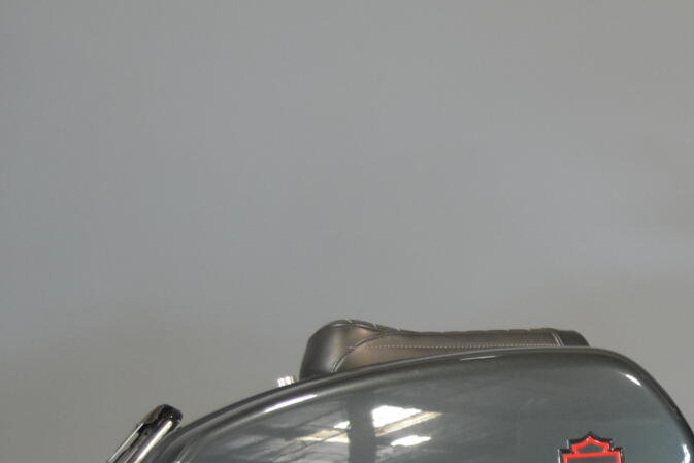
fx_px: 2063
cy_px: 507
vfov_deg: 12.6
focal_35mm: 107
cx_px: 850
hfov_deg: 18.1
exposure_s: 1/30
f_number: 4
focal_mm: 24
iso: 1000
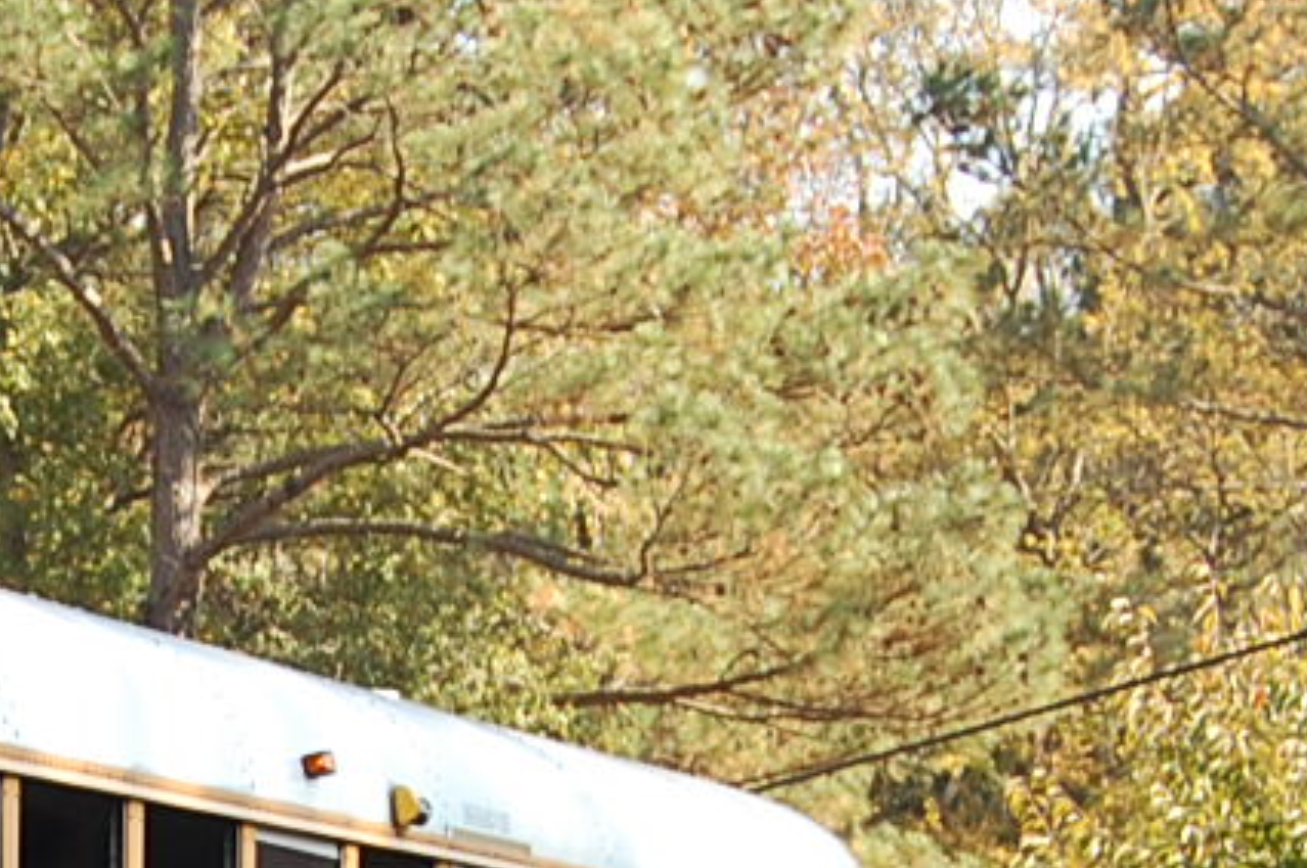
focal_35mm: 180
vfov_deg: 7.5
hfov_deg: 11.3
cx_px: -71
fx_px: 6527
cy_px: 1350
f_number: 6.3
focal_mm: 34
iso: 200
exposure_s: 1/160
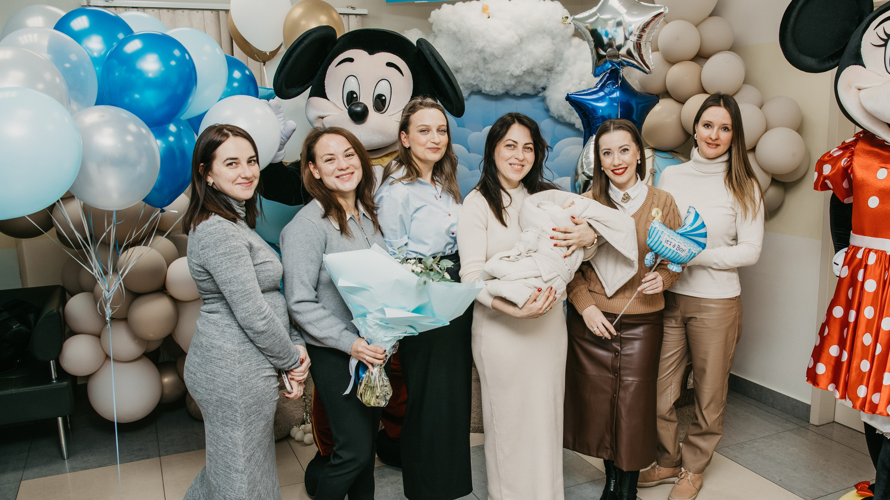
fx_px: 755
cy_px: 287
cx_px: 517
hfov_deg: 60.7
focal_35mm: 32
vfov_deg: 36.6
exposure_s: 1/160
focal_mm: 24
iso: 160
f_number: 4
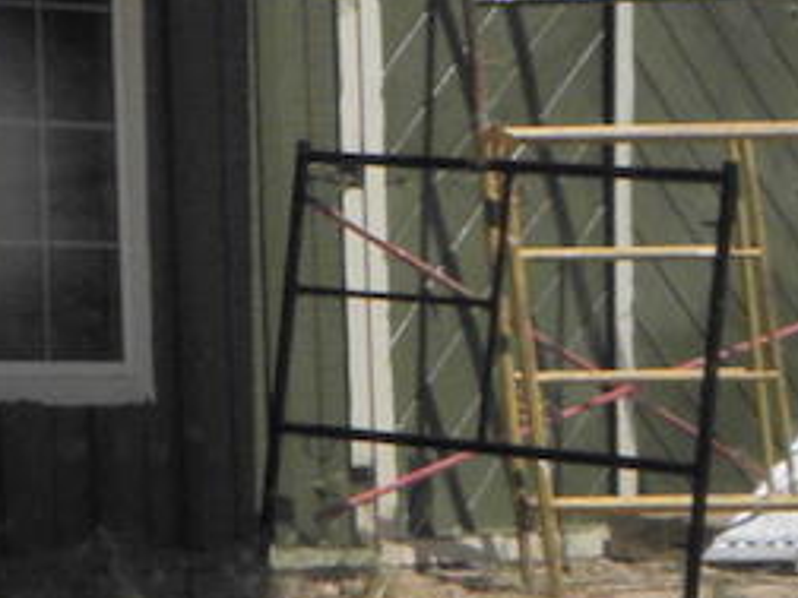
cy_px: 25
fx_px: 5786
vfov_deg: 5.9
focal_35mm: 251
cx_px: -1412
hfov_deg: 7.2
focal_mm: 7.87
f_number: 5.6
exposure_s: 1/800
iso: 64
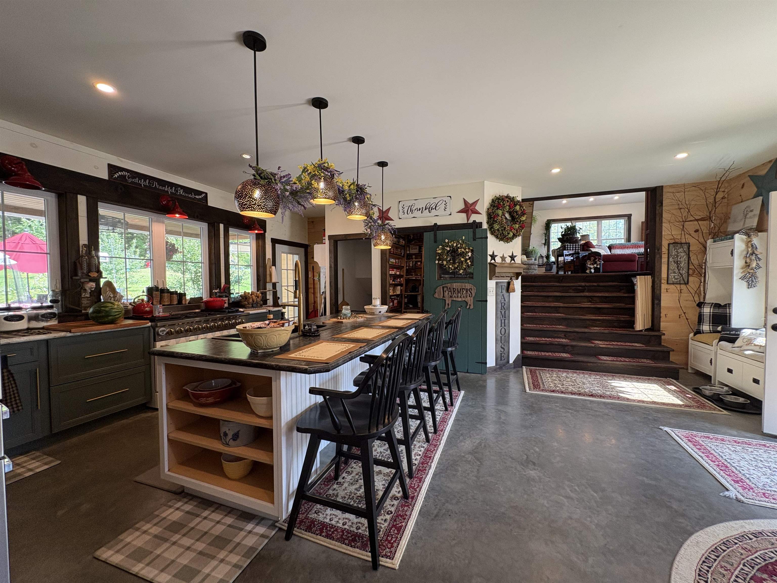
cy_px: 292
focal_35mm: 14
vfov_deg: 85.7
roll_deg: +0.5
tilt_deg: -1.1
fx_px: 314
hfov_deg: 102.1
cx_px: 388
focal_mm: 2.22
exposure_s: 1/60
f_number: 2.2
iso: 200
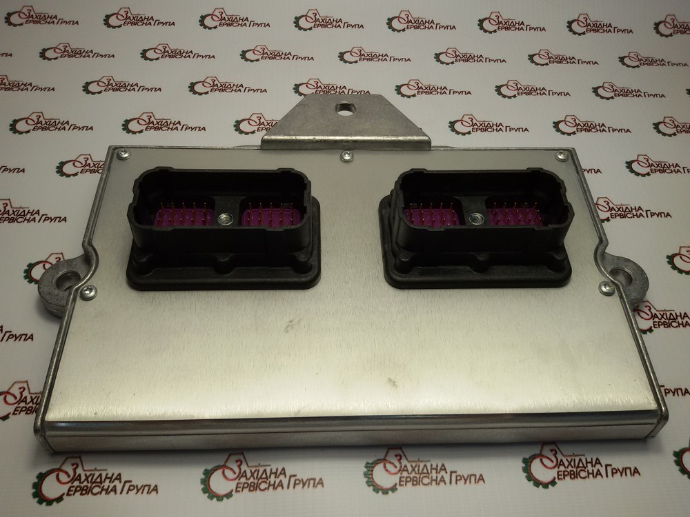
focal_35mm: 31
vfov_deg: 45.4
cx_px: 345
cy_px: 258
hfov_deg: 58.4
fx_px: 618
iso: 40
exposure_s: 1/150
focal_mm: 2.93
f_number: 2.4
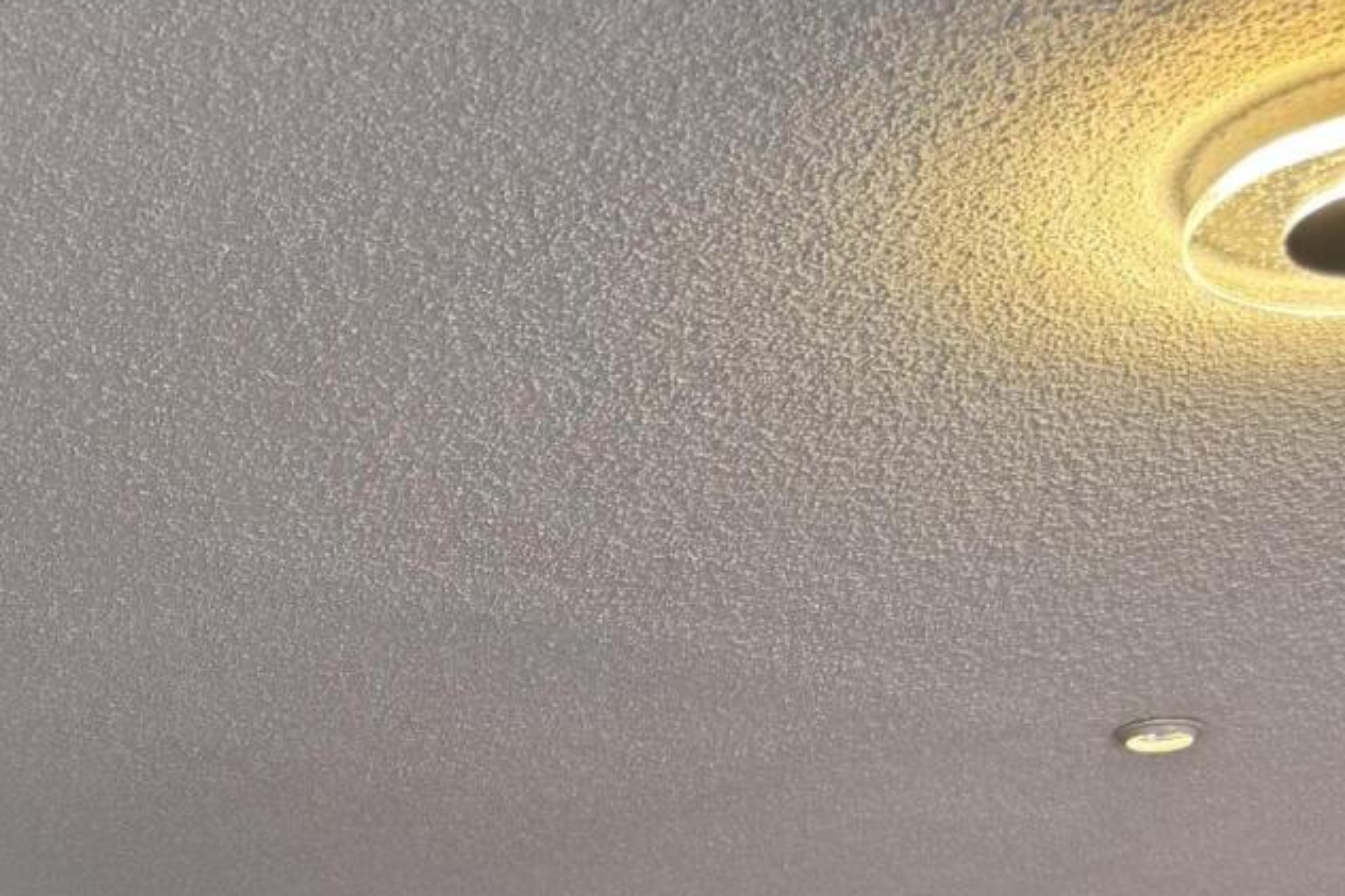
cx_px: 198
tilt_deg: +0.8
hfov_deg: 25.1
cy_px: 1596
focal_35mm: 79
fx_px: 2951
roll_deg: -1.4
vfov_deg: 15.1
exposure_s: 1/60
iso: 125
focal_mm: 6.76
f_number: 1.78
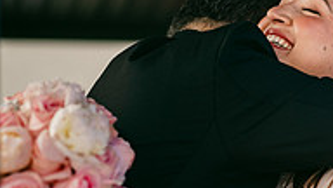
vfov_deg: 10.9
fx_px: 980
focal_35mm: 111
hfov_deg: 18.8
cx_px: 335
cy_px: 37
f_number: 1.2
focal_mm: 35
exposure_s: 1/5000
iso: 64
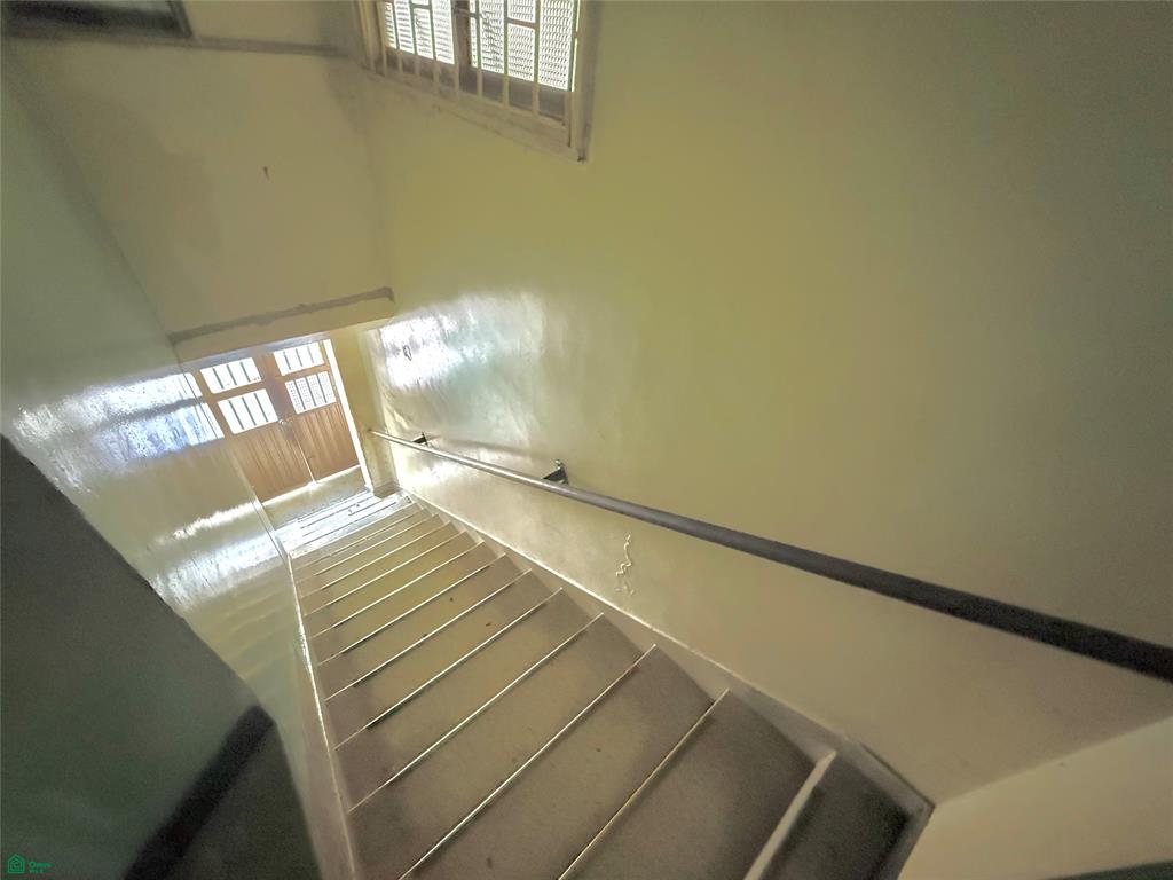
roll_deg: -8.4
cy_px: 440
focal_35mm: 14
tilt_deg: -41.0
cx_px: 586
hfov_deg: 102.1
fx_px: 474
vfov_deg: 85.7
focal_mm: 2.22
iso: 1600
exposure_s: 1/50
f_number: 2.2
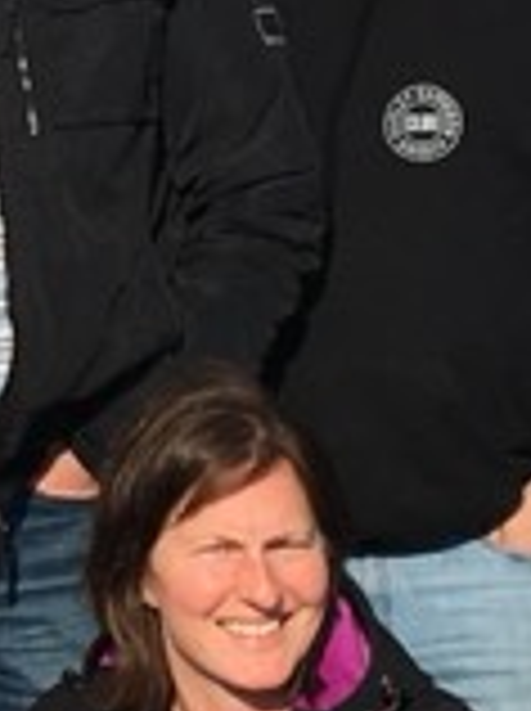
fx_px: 4143
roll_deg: +1.3
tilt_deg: -2.3
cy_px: 83
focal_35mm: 202
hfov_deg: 6.8
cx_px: -918
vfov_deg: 9.8
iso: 25
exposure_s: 1/3344
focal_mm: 4.15
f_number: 2.2
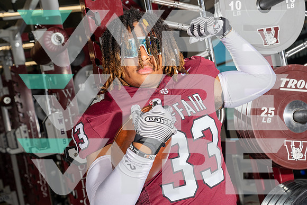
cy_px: 102
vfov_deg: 24.2
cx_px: 154
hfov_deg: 35.6
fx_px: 478
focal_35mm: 56
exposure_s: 1/250
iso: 200
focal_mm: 56
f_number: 5.6
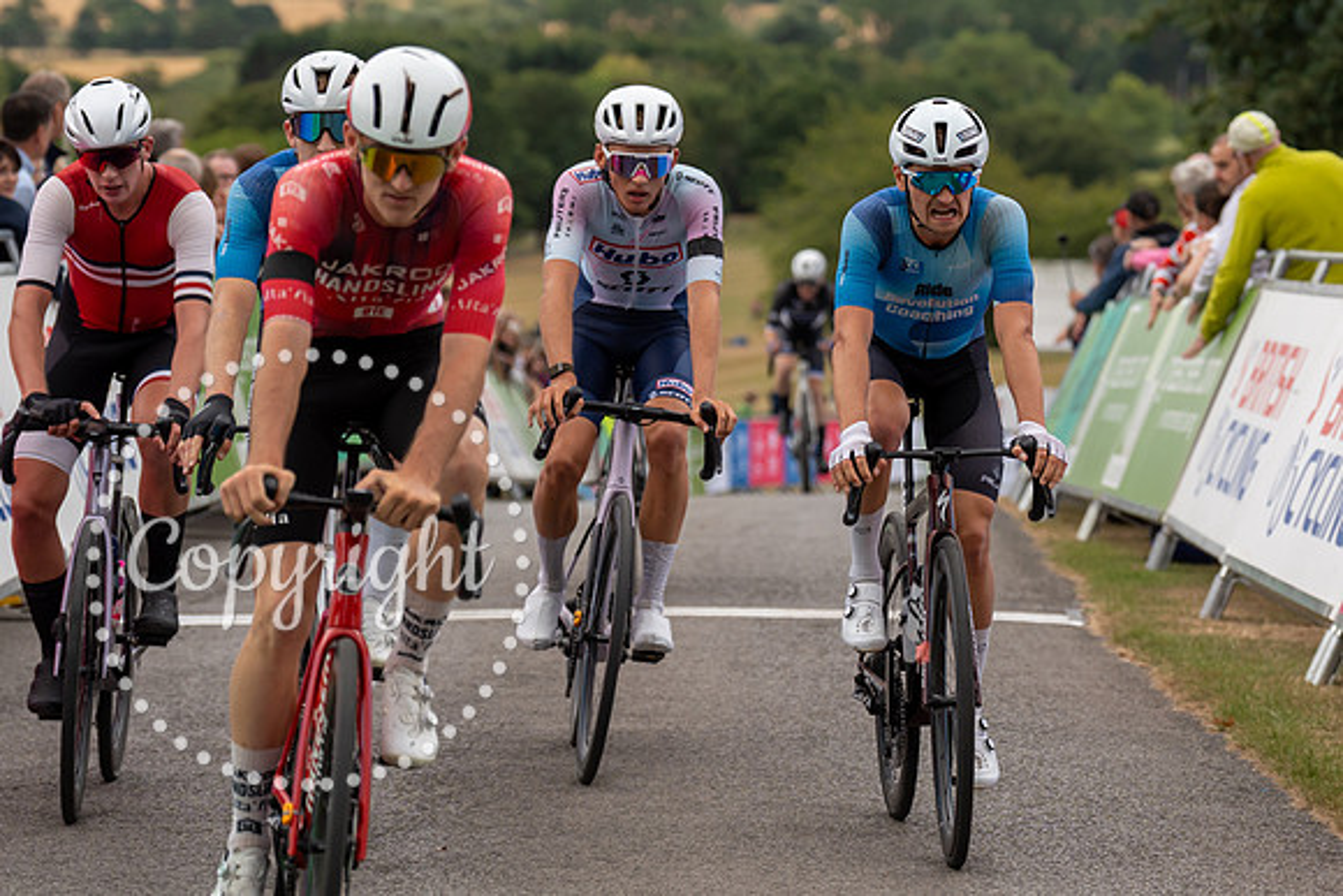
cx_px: 948
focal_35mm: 162
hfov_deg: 12.7
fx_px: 6045
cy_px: 251
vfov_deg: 8.5
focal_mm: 106
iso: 640
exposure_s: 1/1000
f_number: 3.5
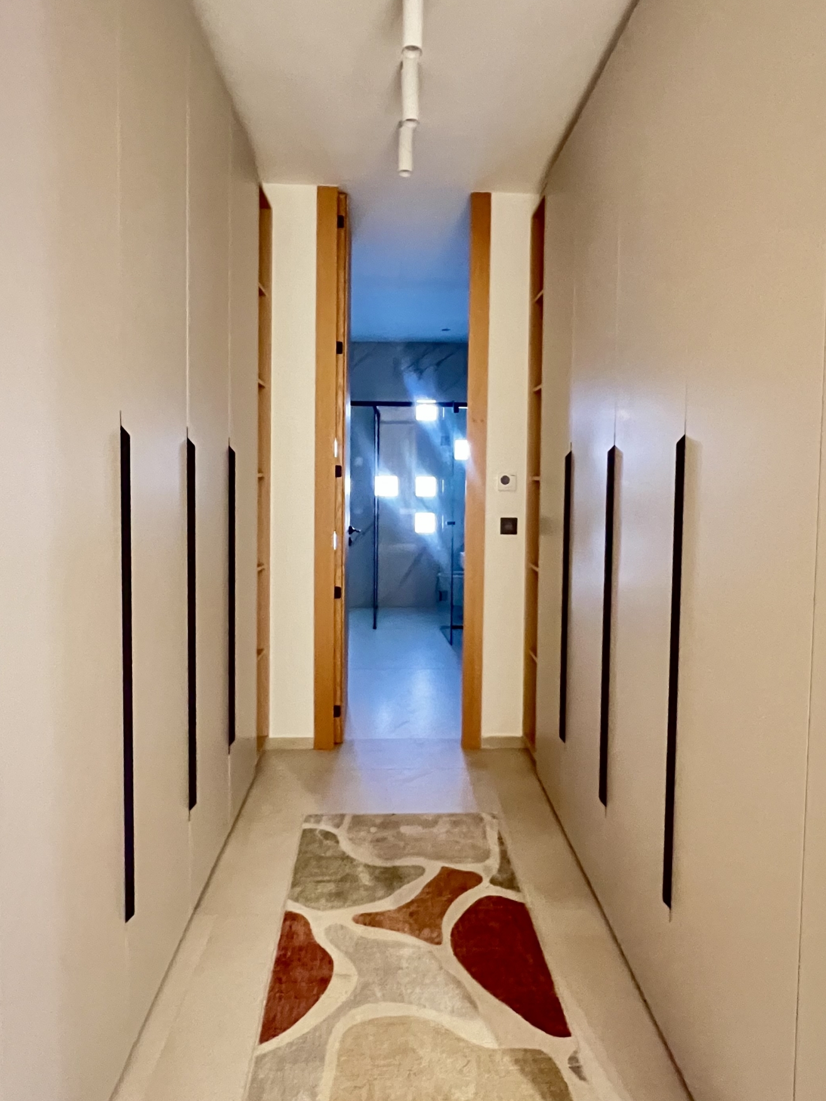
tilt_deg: -2.8
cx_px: 423
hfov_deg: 68.7
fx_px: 604
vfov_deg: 84.5
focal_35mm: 19
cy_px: 512
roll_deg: -0.5
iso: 1600
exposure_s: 1/25
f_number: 1.8
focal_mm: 1.57
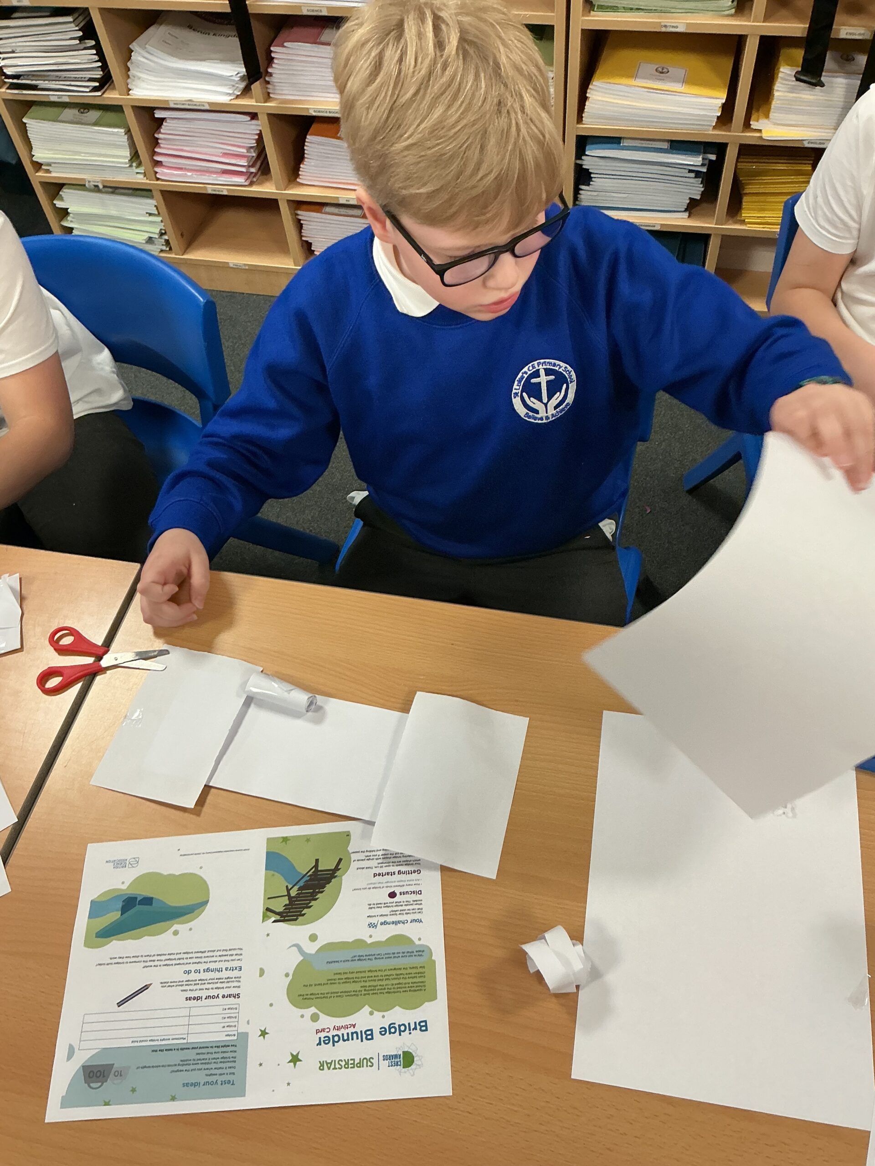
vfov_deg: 61.7
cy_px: 583
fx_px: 977
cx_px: 438
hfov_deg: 48.2
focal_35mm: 29
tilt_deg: -54.3
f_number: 1.8
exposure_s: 1/60
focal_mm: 3
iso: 100
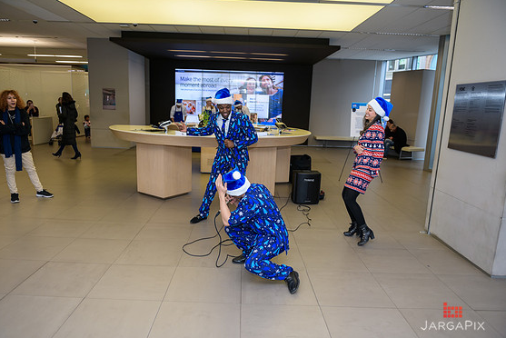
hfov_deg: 71.5
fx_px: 352
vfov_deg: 51.3
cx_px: 244
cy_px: 174
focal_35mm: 25
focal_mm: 24
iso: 400
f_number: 3.2
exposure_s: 1/125
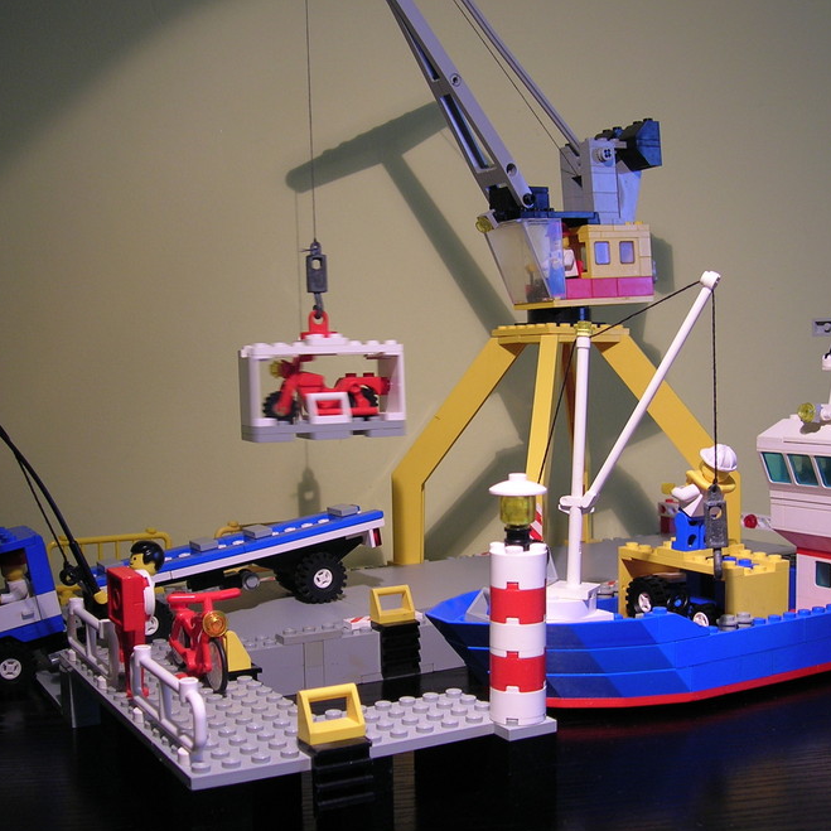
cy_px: 423
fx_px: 1114
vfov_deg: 40.9
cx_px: 446
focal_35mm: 41
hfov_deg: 40.9
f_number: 2.9
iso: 50
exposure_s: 1/11
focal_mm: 5.7
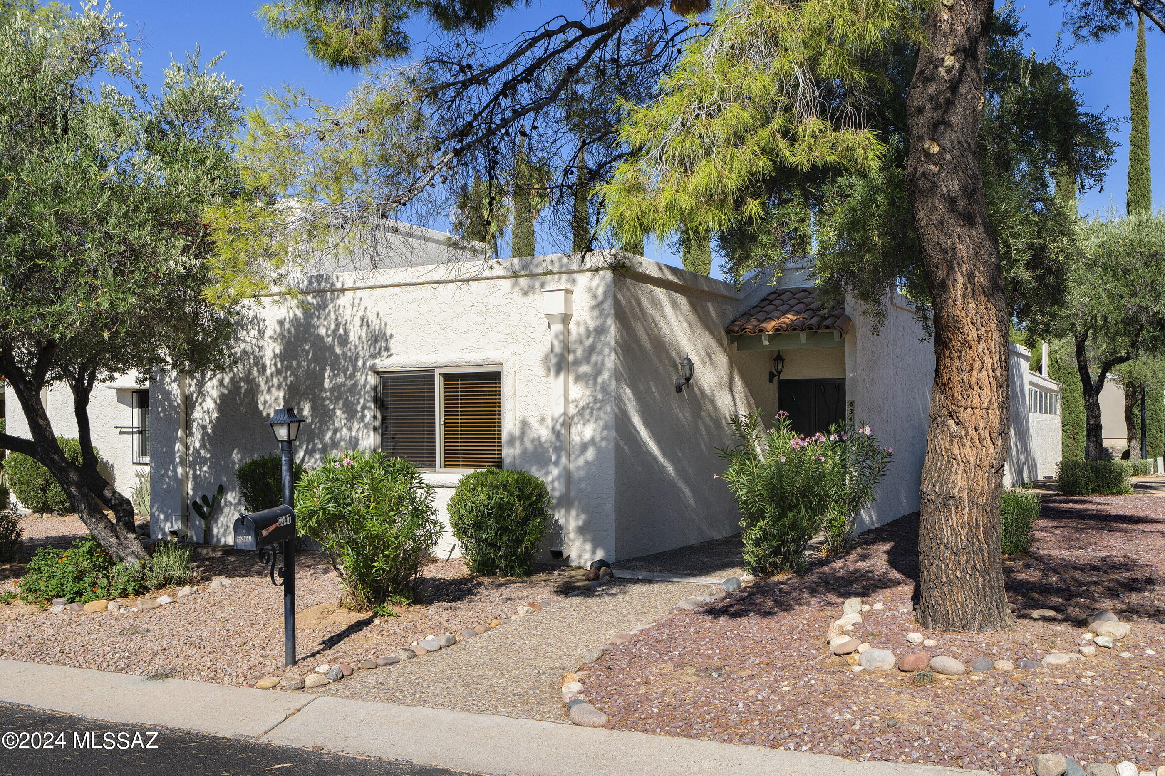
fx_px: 777
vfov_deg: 53.1
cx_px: 582
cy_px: 388
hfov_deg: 73.8
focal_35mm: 24
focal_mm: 24
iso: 100
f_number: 9
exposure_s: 1/160
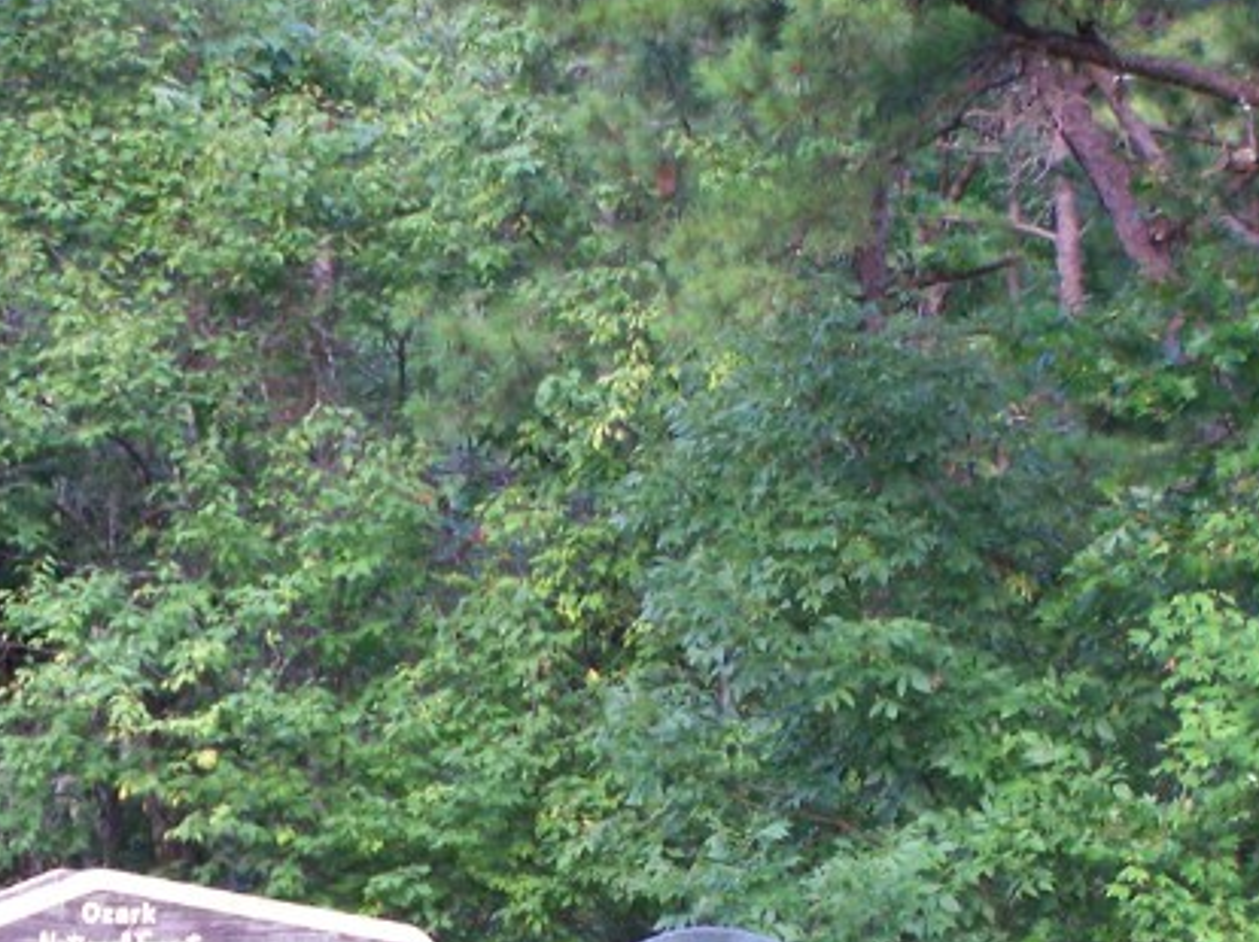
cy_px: 1045
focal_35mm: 203
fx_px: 7379
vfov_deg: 7.3
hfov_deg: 9.7
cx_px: 286
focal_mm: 13.7
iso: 160
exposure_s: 1/50
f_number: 3.2
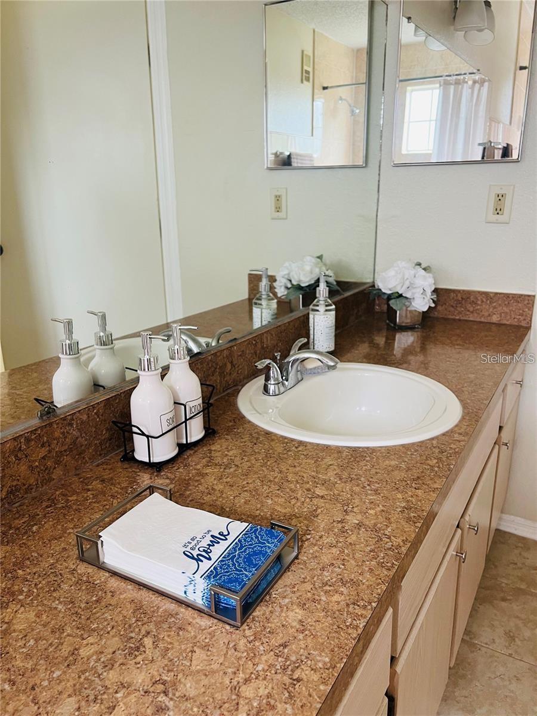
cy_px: 358
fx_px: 538
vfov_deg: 67.3
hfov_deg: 53.1
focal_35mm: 26
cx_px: 268
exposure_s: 1/60
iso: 125
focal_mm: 5.7
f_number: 1.5
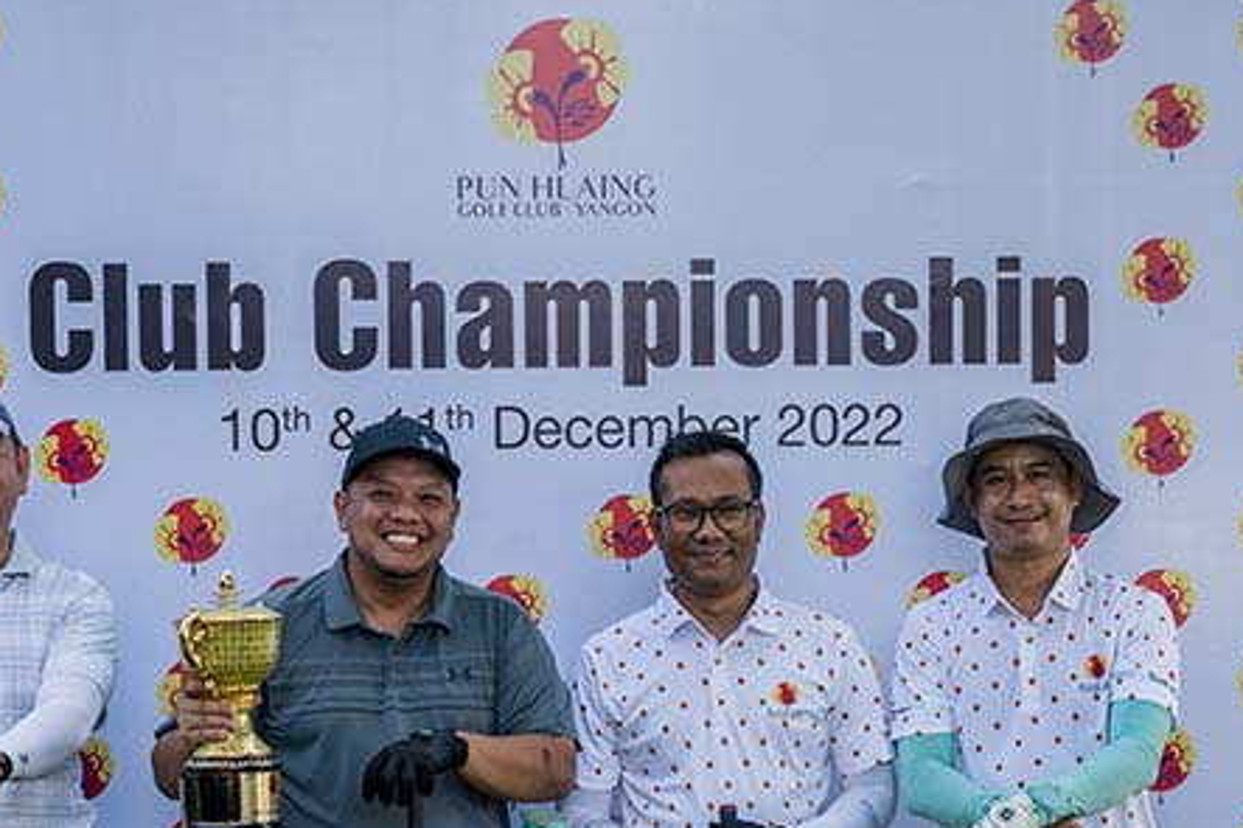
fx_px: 3141
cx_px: 603
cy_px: 841
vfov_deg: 14.7
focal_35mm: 91
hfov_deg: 22.4
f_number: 6.3
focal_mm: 42
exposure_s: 1/400
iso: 720
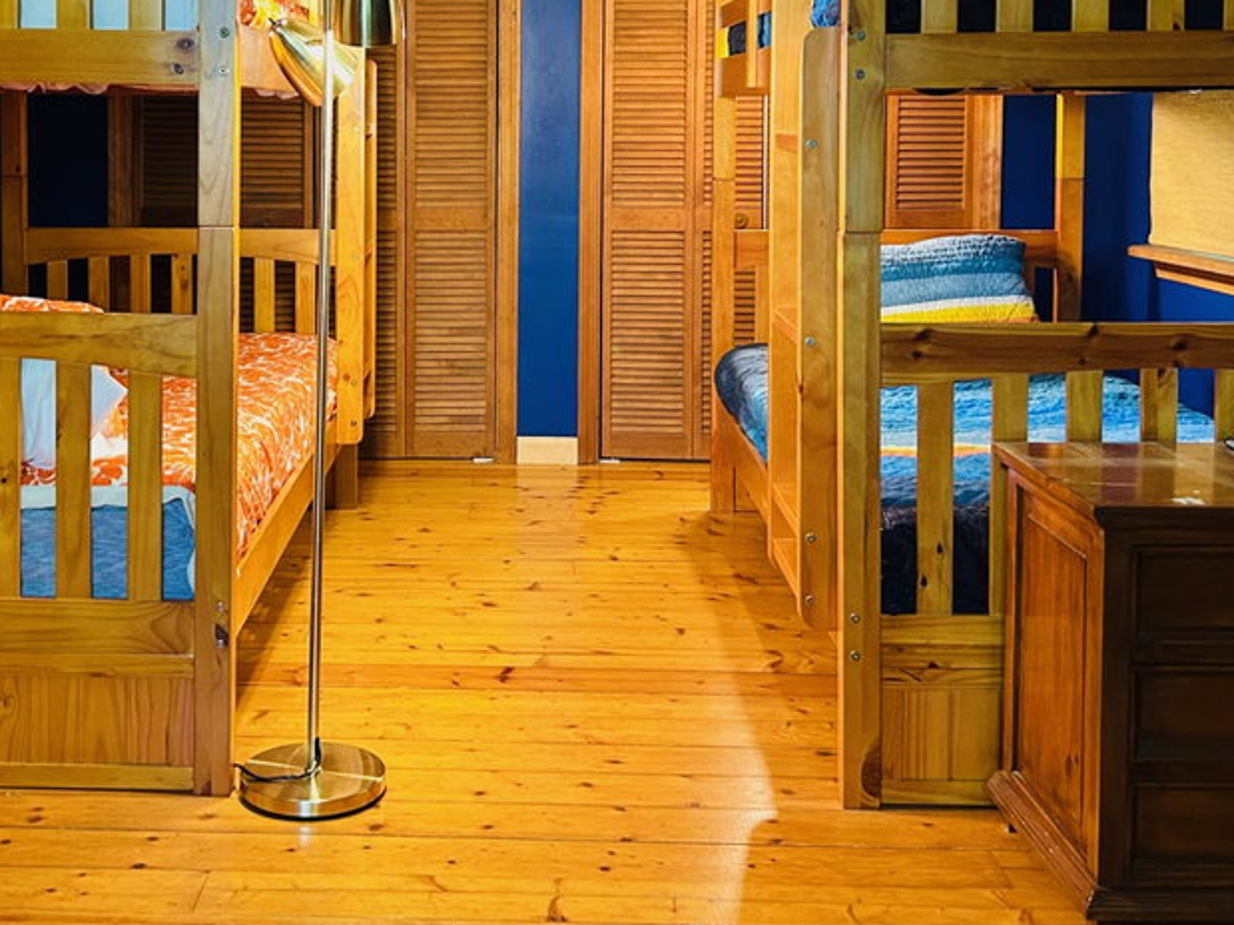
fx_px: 1533
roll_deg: -0.1
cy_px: 185
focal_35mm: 43
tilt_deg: -3.5
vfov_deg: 32.7
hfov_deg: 43.5
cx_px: 453
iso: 320
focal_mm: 5.7
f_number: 1.5
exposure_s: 1/60
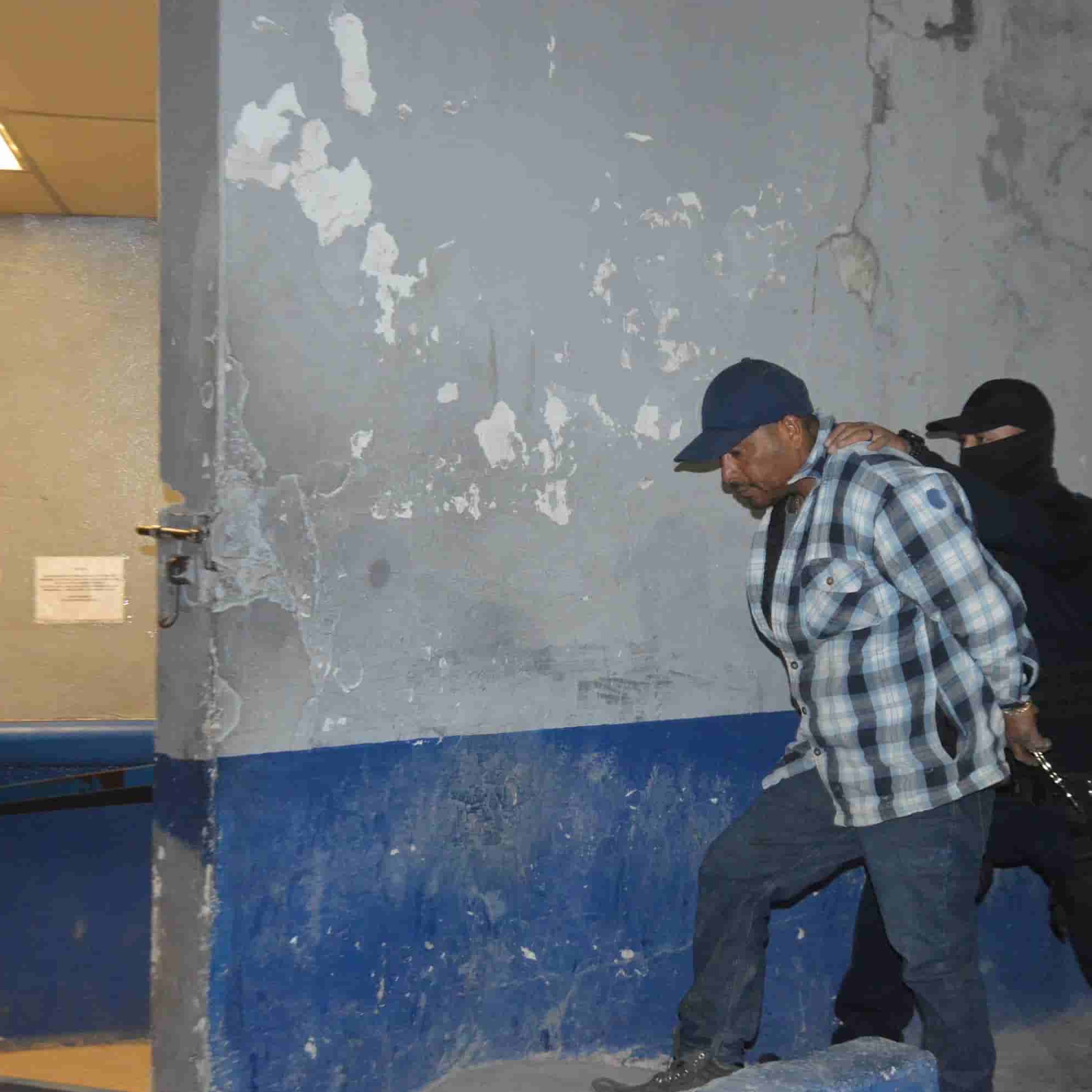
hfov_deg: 33.6
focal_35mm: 50
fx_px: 1785
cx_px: 759
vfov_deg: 34.0
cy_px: 547
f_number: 4
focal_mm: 26
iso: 3200
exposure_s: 1/60
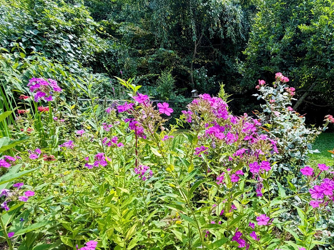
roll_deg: -1.1
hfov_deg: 69.4
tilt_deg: -16.3
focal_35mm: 23
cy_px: 163
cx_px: 247
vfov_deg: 57.8
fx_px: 222
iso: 64
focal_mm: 2.22
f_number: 2.2
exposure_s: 1/502
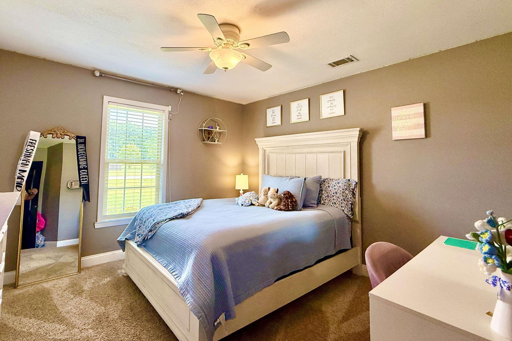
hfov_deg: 93.0
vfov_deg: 70.2
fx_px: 242
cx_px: 232
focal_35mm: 17
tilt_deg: +4.8
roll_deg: -1.4
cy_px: 150
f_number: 2.2
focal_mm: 2.22
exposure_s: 1/120
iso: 160
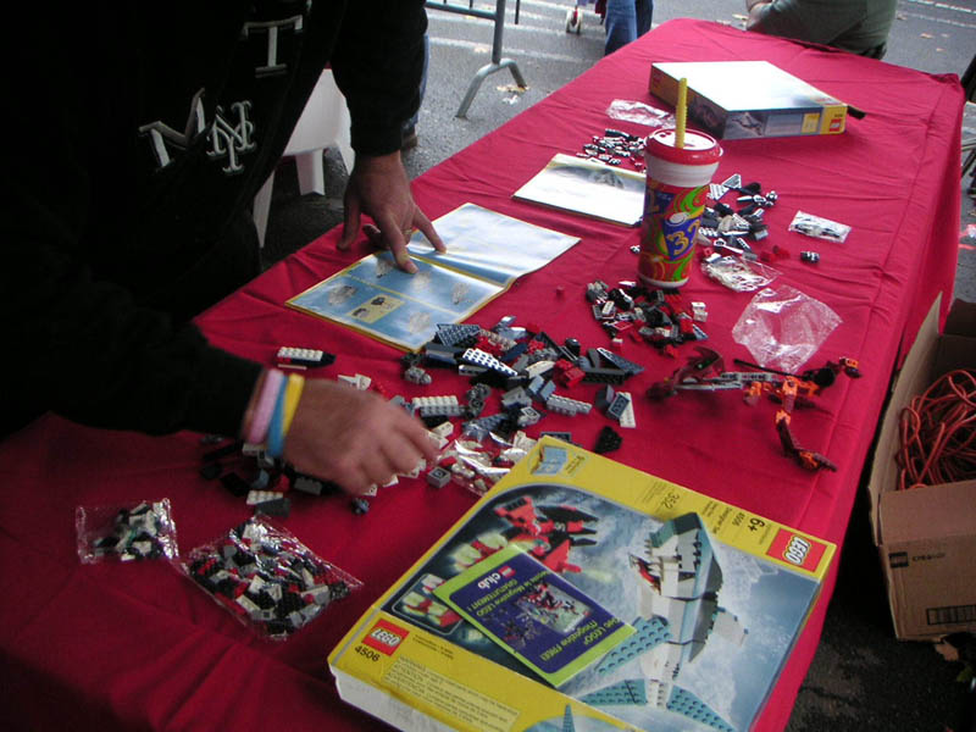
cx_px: 488
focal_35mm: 37
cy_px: 366
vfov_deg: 38.7
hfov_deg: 50.1
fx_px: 1043
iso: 64
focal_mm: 5.7
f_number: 2.8
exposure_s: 1/45
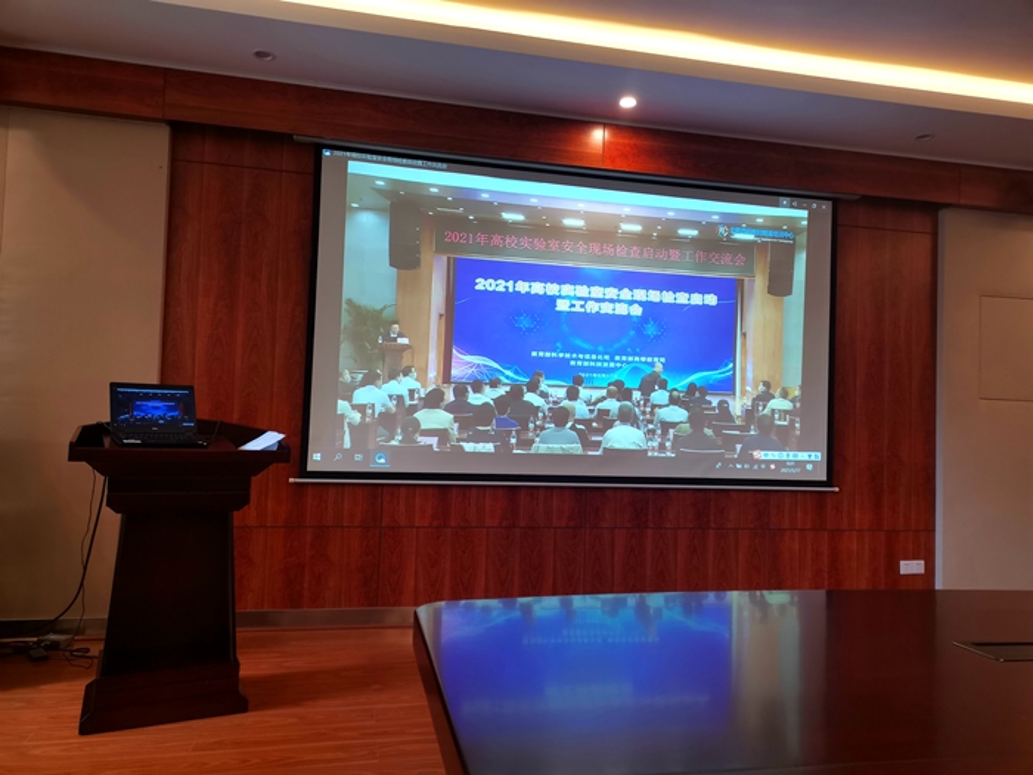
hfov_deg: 67.3
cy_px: 388
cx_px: 516
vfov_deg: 53.1
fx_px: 776
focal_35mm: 26
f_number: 1.8
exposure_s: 1/100
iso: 125
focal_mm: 4.75
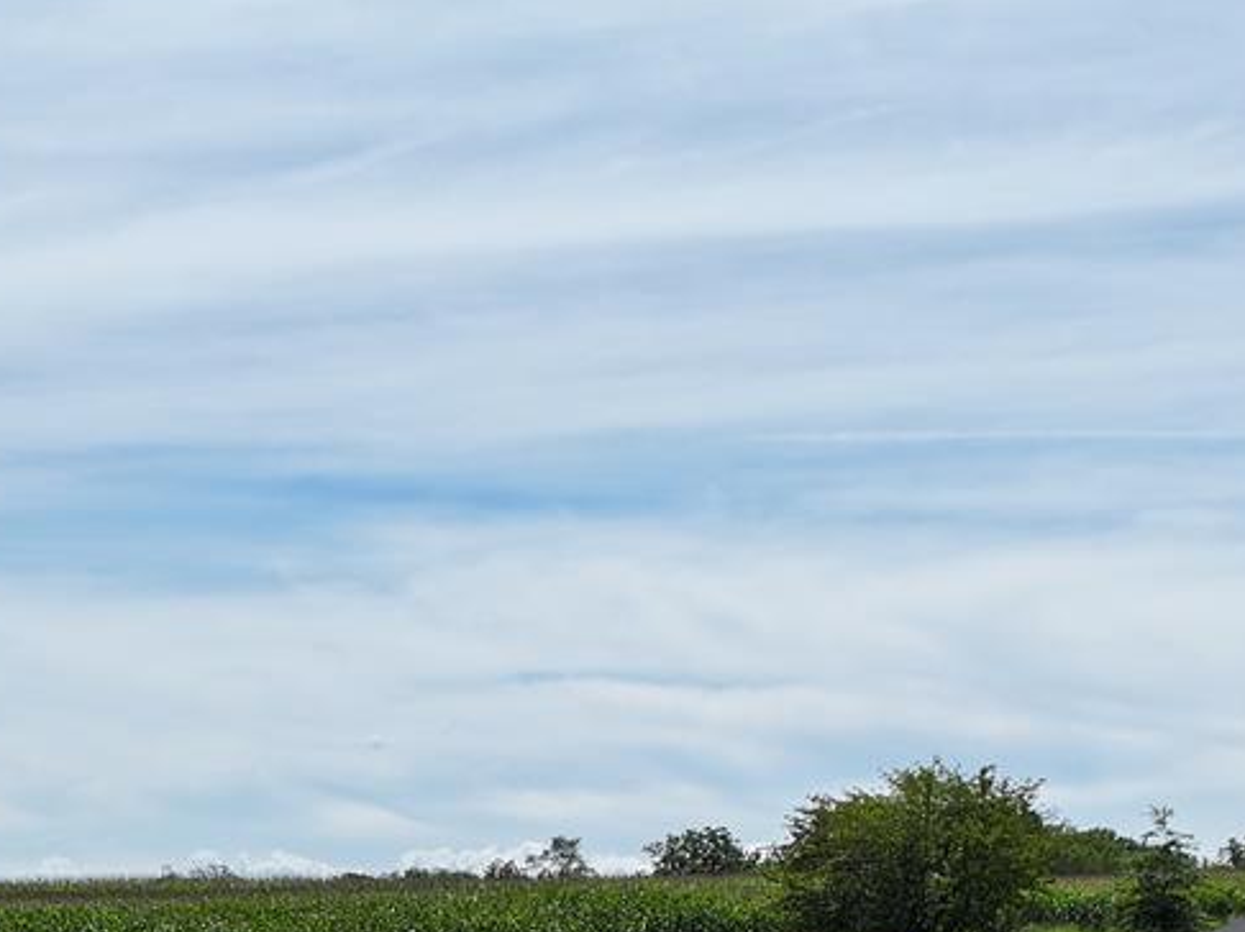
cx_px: 415
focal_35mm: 87
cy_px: 1500
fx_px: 3127
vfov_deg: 15.3
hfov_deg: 22.4
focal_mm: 12.29
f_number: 2.8
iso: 140
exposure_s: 1/3200
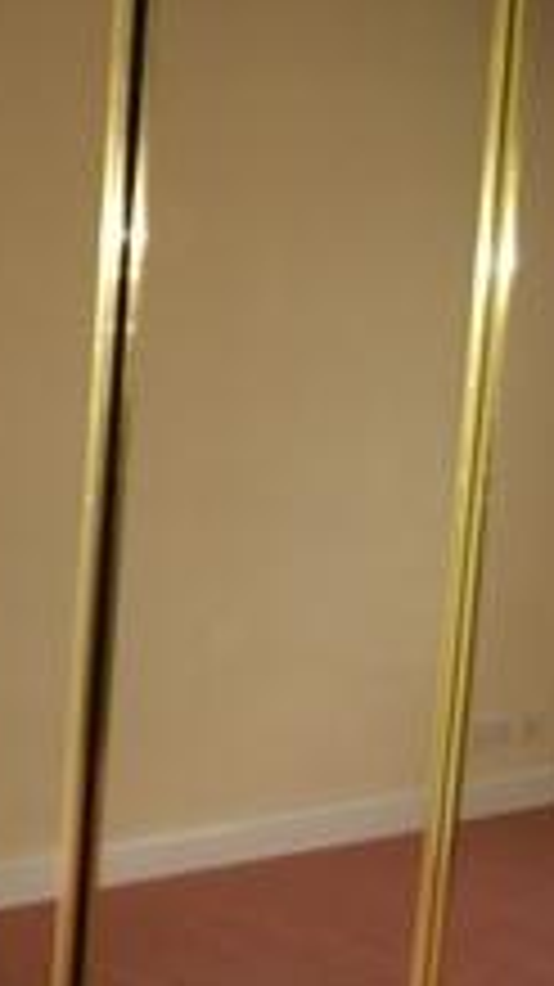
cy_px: 779
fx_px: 2092
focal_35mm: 80
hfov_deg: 13.7
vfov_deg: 26.1
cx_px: -401
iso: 200
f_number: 3.5
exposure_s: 1/90
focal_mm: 18
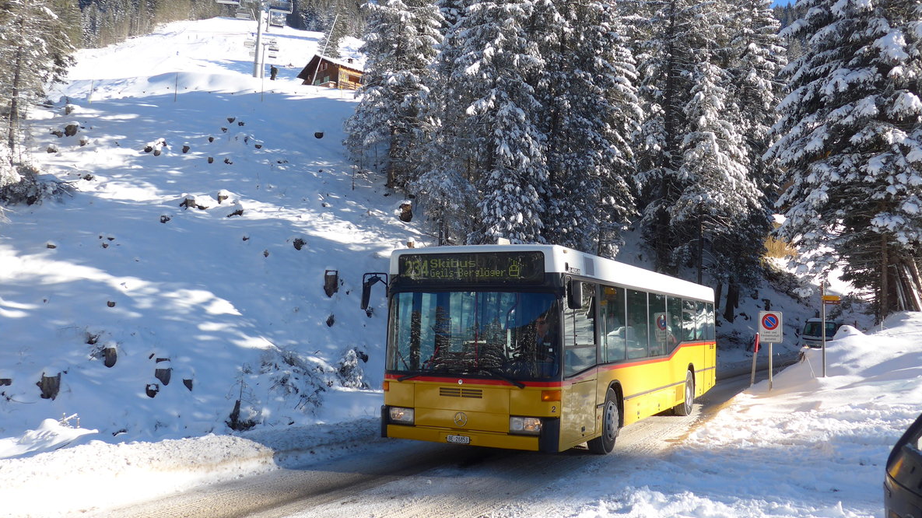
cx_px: 461
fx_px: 782
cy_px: 246
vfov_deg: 36.6
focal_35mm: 32
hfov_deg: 61.0
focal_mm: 6
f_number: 2.8
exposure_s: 1/1000
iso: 80
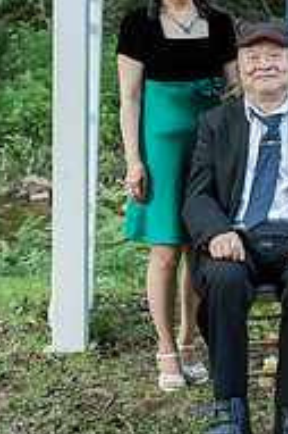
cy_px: -36
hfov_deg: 11.5
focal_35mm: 118
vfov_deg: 16.8
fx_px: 1418
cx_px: 277
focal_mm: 50
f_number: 5.6
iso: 1250
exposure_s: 1/100
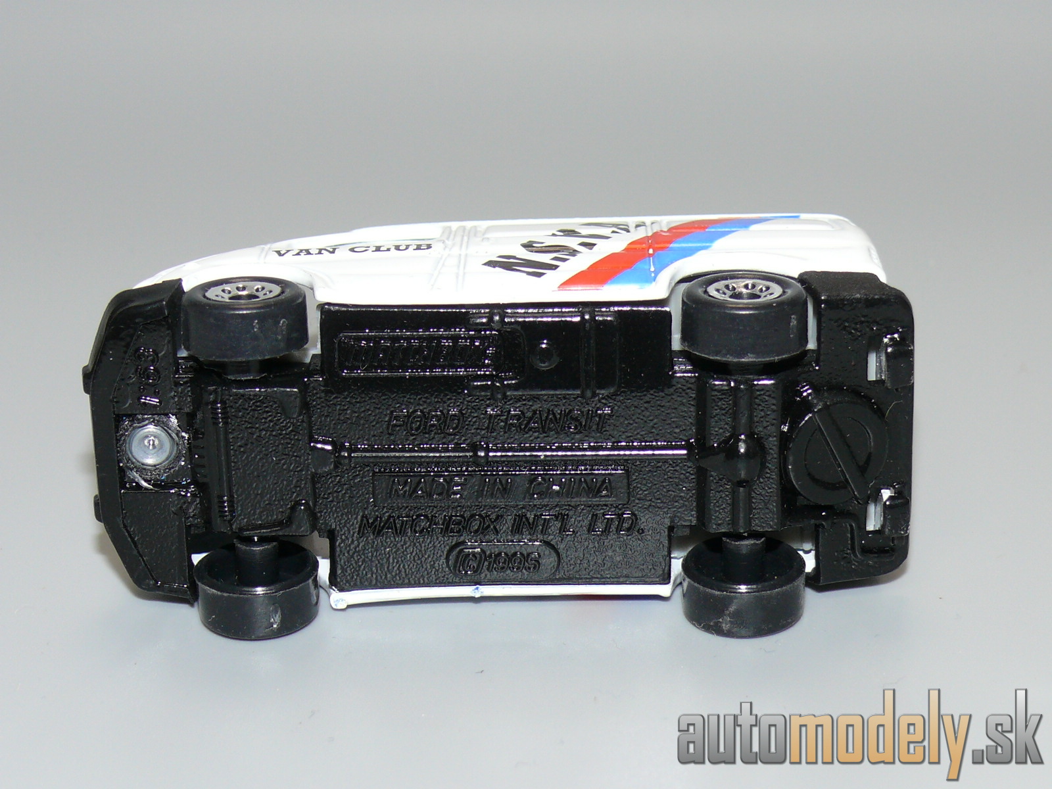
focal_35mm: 97
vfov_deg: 15.2
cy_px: 394
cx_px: 526
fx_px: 2948
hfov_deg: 20.2
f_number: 4
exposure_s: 1/30
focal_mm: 13.2
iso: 100
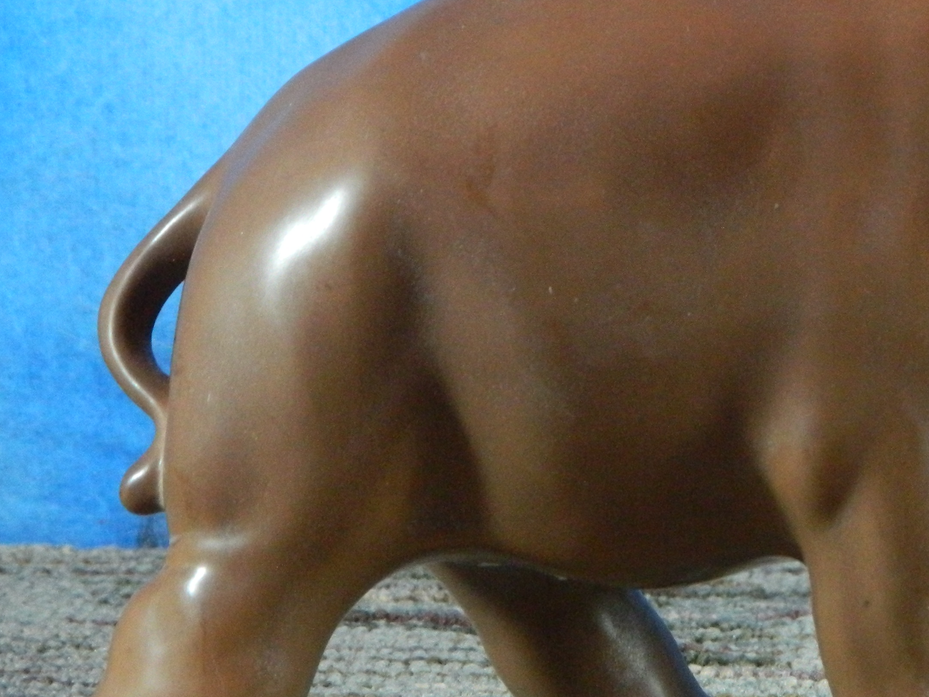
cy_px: 266
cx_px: 687
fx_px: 3757
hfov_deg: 14.0
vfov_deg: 10.6
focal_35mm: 140
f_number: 4
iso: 400
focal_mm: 12.6
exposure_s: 1/15
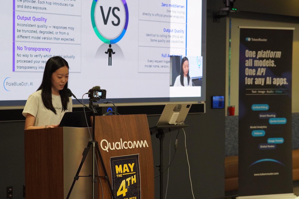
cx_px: 150
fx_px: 934
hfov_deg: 18.2
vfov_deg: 12.2
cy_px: 100
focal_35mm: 112
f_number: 4
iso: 2000
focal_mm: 75
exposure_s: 1/160
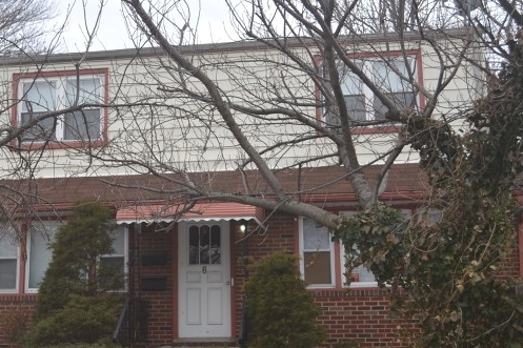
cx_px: 207
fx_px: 842
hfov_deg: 34.4
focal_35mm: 58
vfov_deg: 23.4
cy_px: 158
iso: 100
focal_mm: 24
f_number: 4.2
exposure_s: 1/200
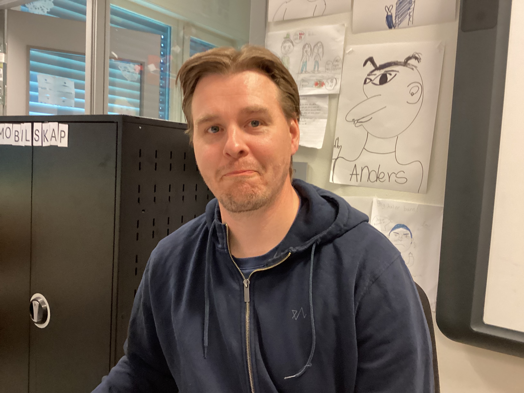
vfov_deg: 45.4
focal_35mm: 31
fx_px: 469
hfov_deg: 58.4
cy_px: 196
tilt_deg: -2.5
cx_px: 262
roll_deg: -4.0
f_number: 2.4
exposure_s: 1/60
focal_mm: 3.3
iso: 250
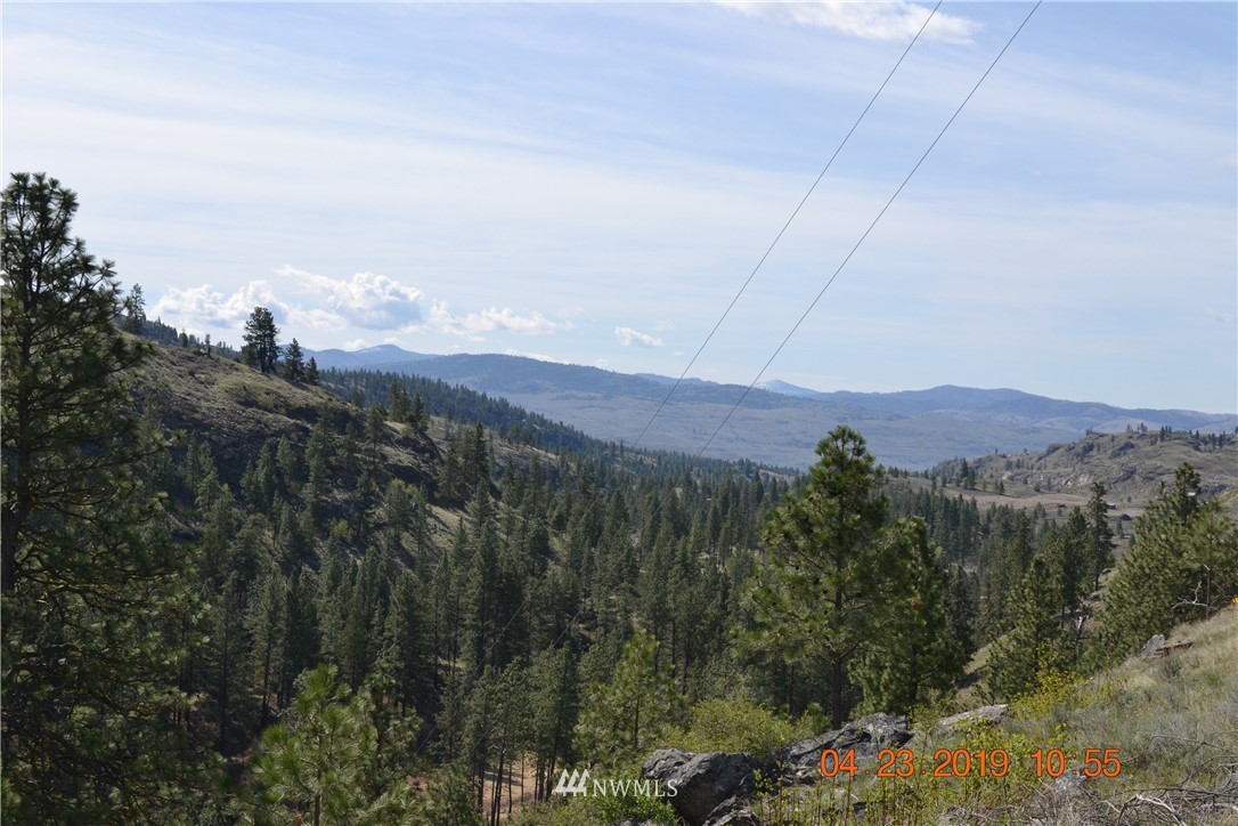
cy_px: 413
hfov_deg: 36.9
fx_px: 1857
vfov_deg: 25.1
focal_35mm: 54
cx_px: 619
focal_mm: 36
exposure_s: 1/250
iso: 100
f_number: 8
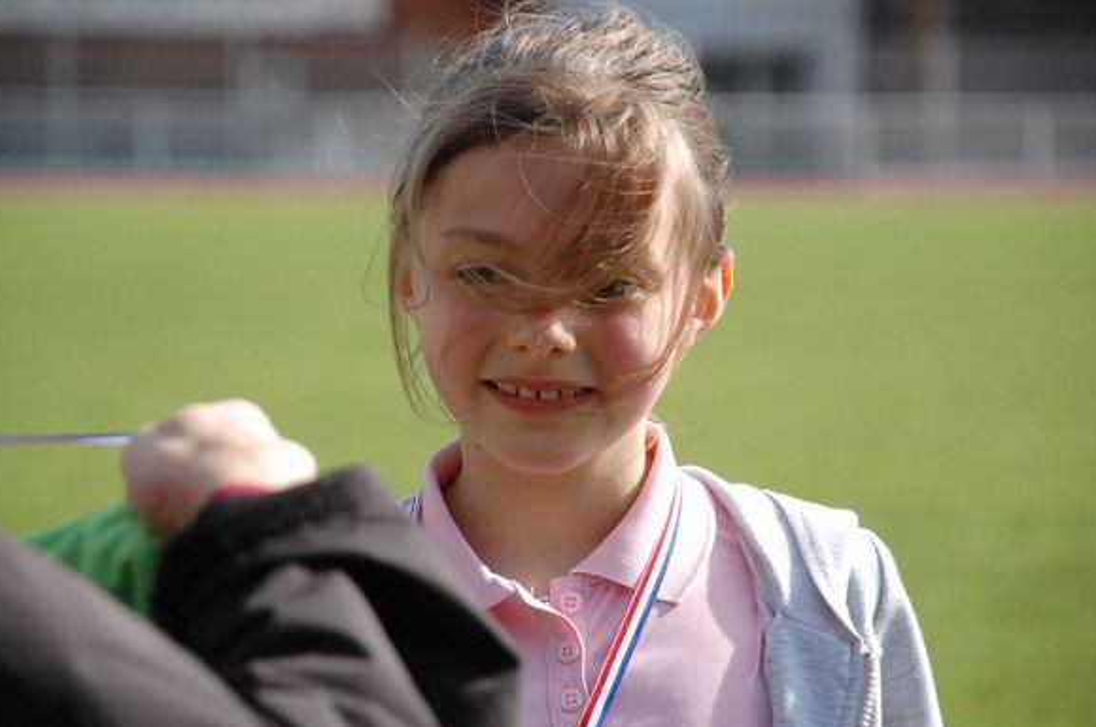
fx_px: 6796
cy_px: 339
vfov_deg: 6.1
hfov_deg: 9.2
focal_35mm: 224
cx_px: 531
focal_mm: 135
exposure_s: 1/3200
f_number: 5.6
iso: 1600
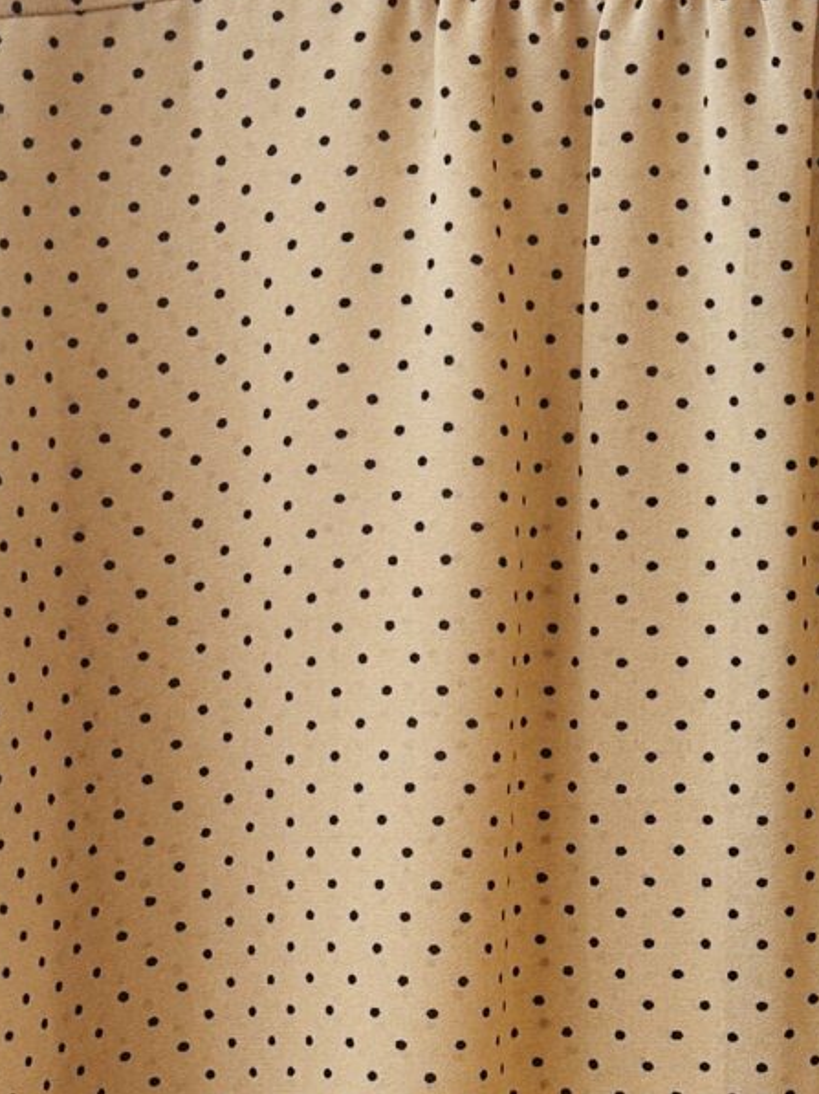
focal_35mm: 103
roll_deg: -1.5
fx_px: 3253
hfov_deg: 14.2
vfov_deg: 18.9
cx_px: 757
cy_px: 891
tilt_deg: -5.6
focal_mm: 6.86
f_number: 1.78
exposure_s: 1/100
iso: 80
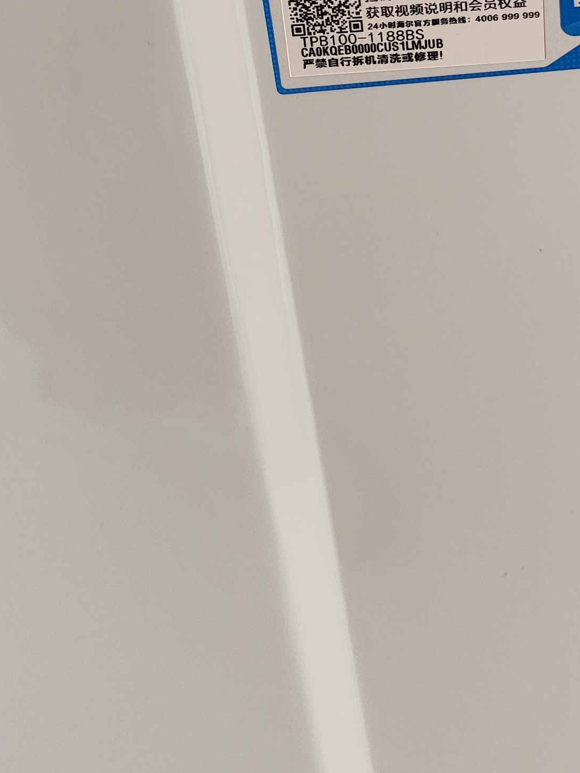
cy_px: 59
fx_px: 1697
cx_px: 289
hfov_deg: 19.4
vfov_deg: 24.8
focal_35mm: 76
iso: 50
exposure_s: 1/100
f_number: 1.8
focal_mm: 4.68
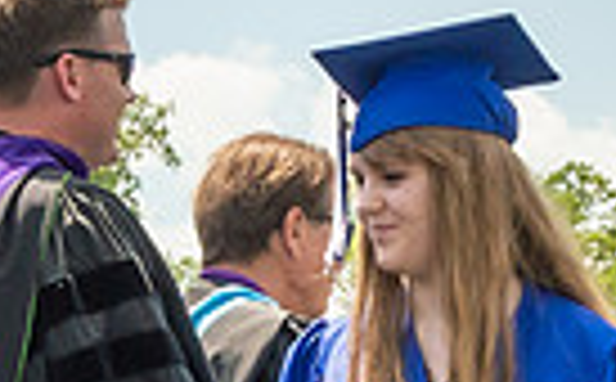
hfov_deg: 10.0
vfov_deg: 6.1
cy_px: 598
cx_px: 119
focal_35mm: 210
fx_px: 3518
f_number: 7.1
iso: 200
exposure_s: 1/500
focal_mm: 19
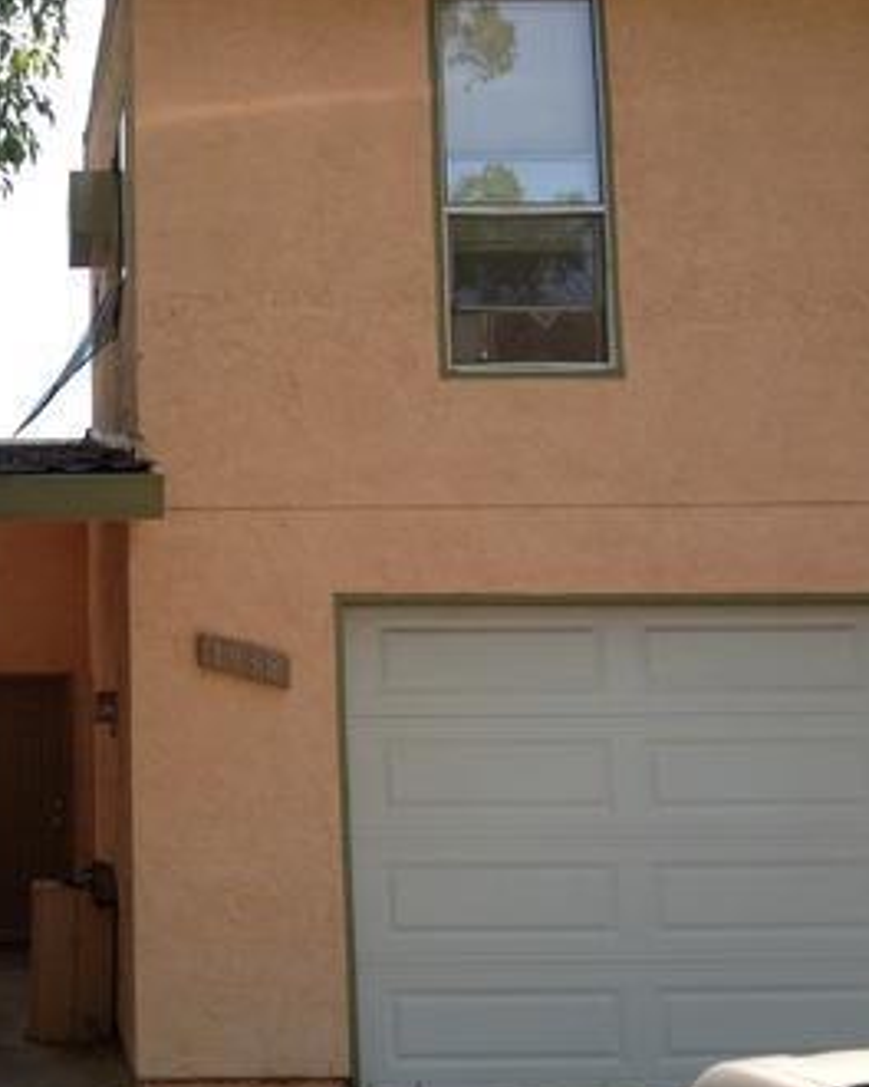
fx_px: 1704
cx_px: 66
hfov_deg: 27.5
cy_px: 553
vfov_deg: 35.4
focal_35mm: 53
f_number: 2.4
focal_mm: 4.28
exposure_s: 1/502
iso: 50
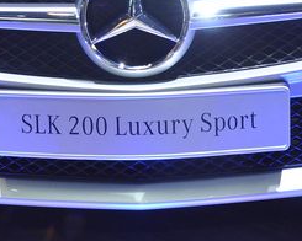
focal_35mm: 101
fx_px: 903
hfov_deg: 19.0
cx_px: 145
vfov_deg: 14.8
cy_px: -41
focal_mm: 22
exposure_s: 1/80
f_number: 5.6
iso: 640
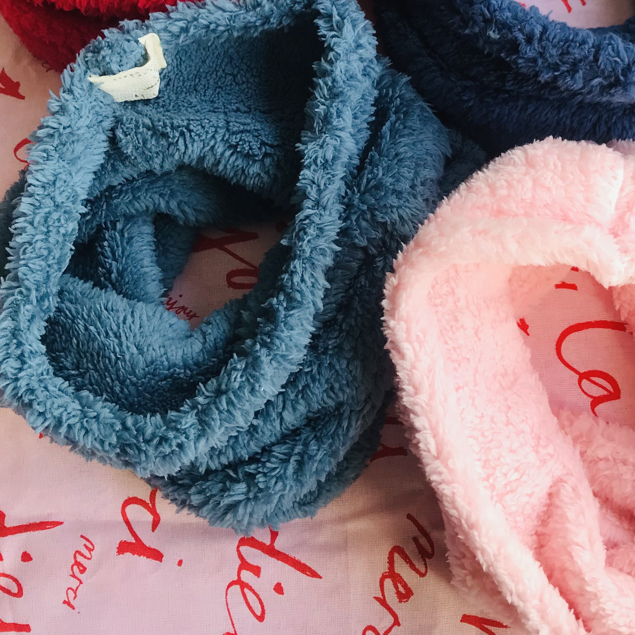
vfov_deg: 32.9
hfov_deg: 33.7
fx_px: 1038
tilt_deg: -70.2
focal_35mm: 50
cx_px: 422
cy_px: 113
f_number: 1.8
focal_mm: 3.99
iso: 20
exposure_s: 1/105
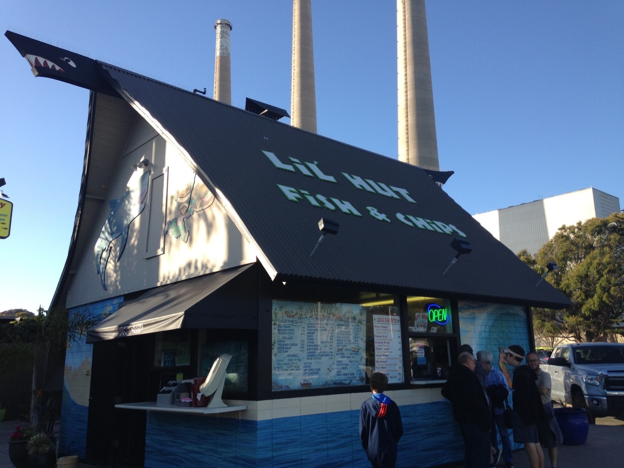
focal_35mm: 33
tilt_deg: +12.2
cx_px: 312
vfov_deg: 42.9
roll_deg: -0.3
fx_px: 595
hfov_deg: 55.4
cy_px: 234
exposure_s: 1/723
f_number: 2.4
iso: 50
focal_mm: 4.12
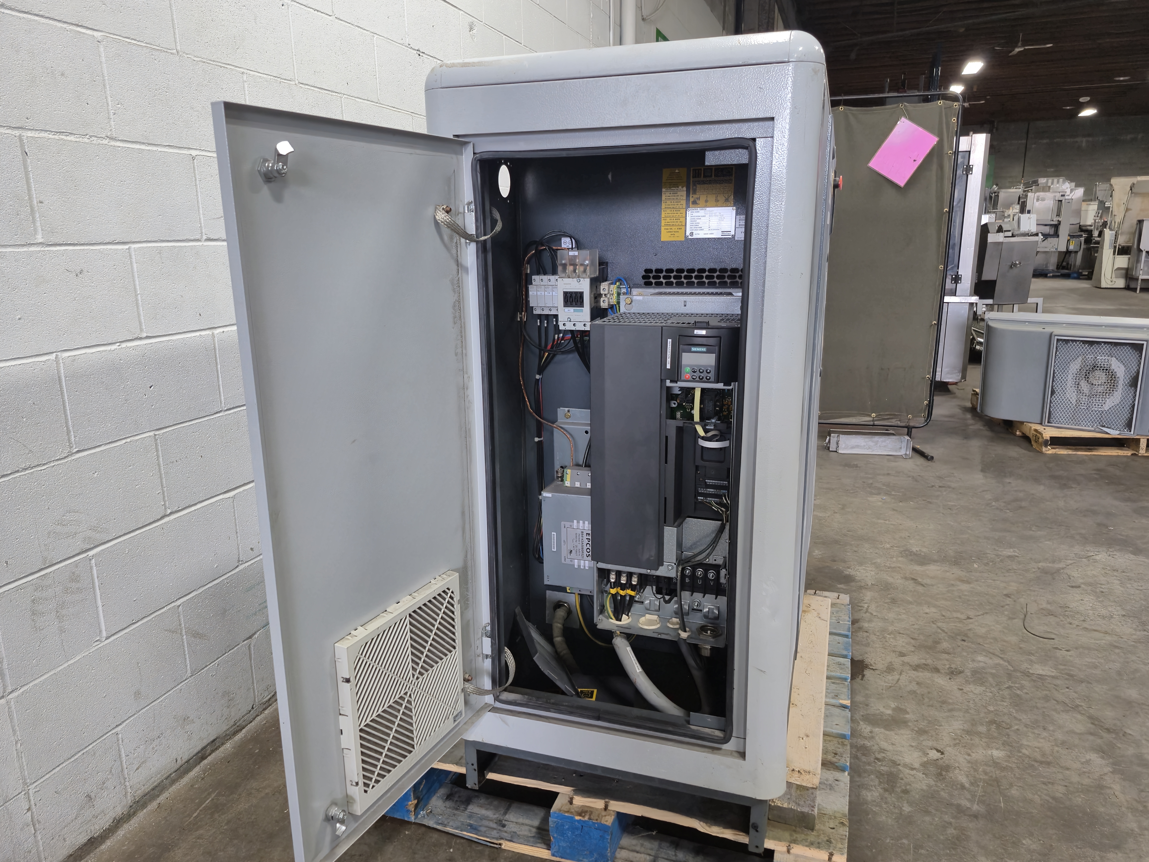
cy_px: 431
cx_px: 574
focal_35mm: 23
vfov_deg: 58.9
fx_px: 763
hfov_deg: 73.9
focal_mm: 5.4
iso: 200
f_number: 1.8
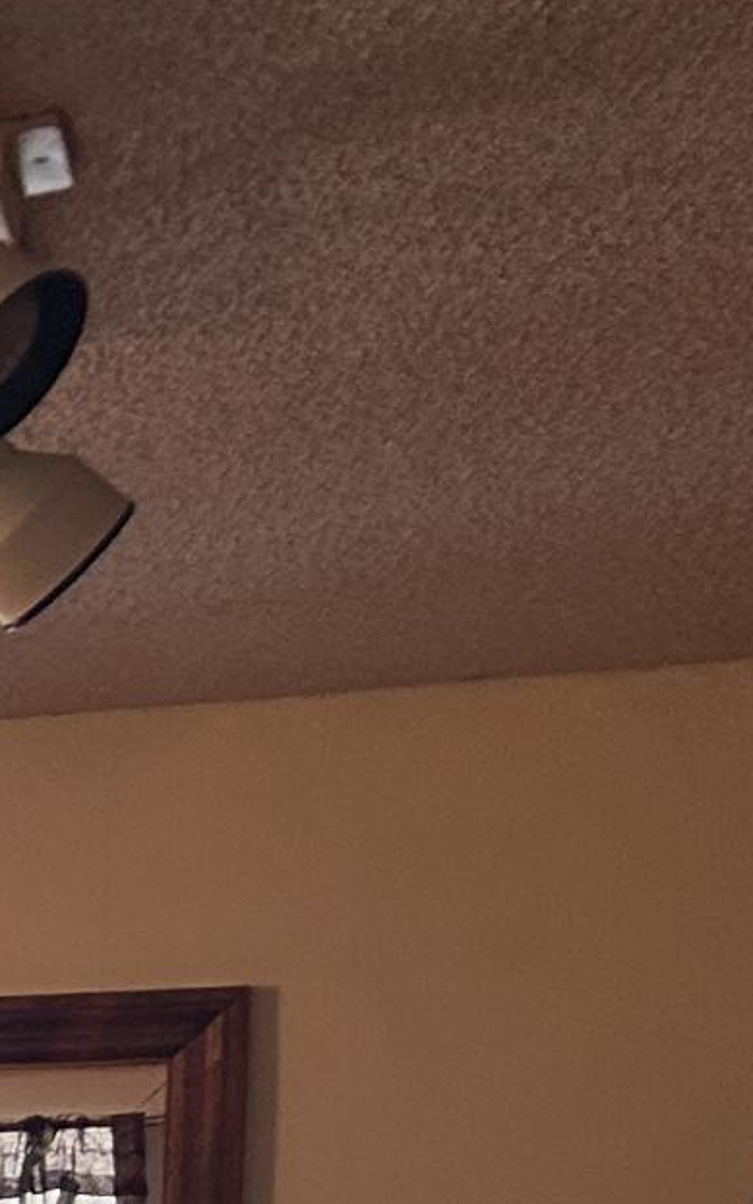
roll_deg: -0.7
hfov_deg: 7.6
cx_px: -2027
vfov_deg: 14.8
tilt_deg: -2.9
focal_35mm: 133
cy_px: 1684
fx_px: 4365
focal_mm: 5.7
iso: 125
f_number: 1.5
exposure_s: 1/120
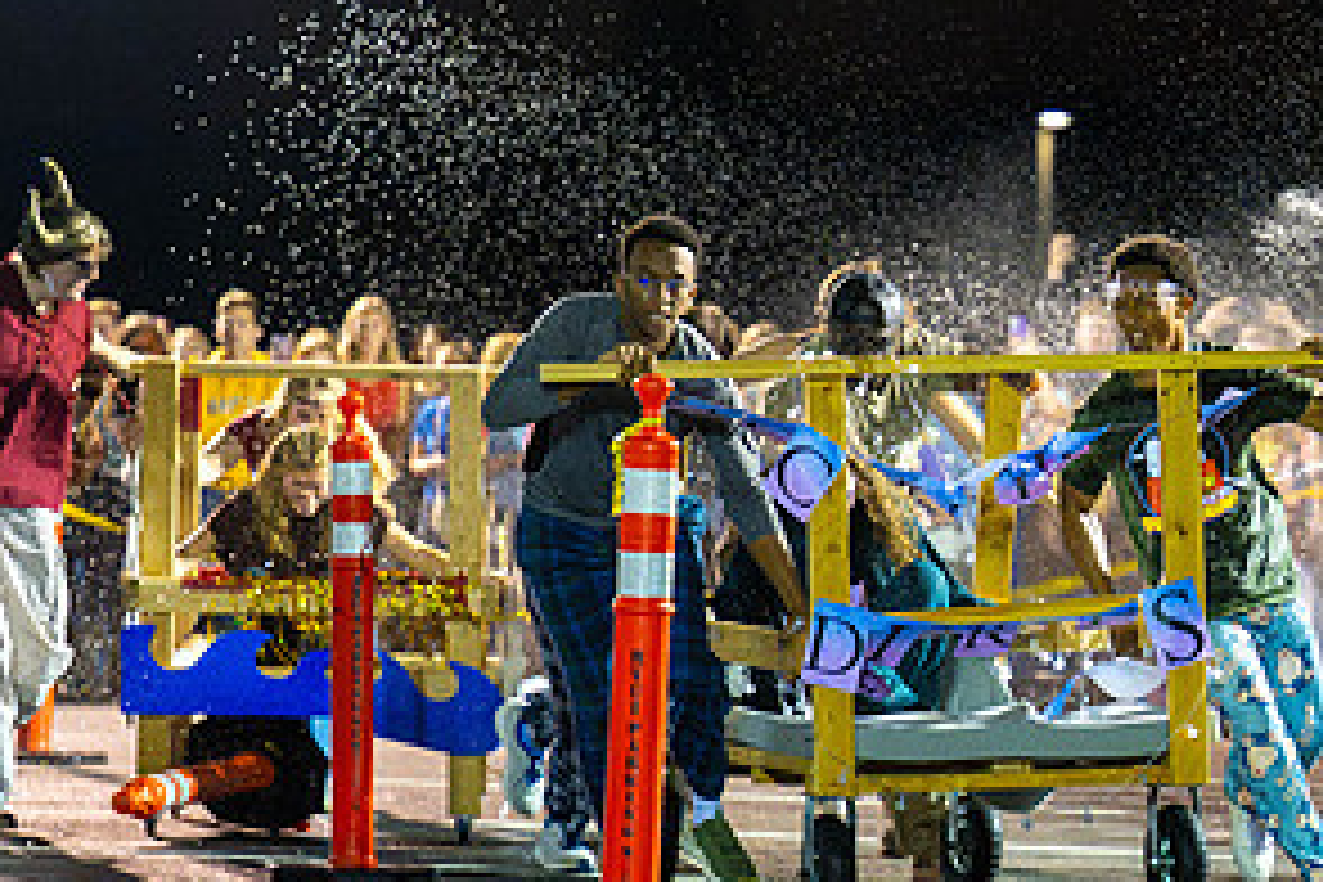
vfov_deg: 6.1
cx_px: 1215
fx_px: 8342
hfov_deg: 9.0
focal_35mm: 227
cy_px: 538
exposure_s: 1/800
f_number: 2.8
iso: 6400
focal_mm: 115
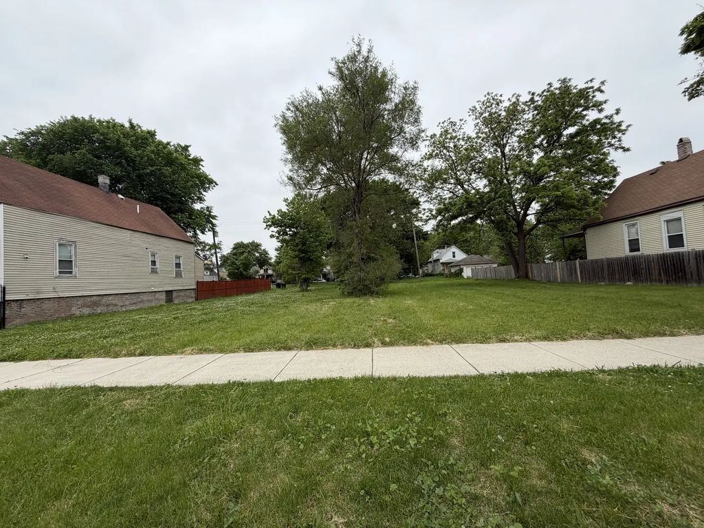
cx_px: 352
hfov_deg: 102.1
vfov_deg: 85.7
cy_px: 264
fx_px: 285
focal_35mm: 14
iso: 25
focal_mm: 2.22
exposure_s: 1/770
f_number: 2.2
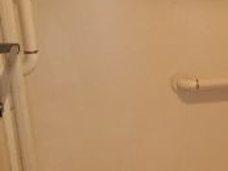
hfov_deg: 17.8
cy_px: 201
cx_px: 241
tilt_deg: -21.7
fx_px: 705
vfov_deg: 13.5
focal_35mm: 107
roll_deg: +1.5
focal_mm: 4.15
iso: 320
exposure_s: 1/15
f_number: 2.2
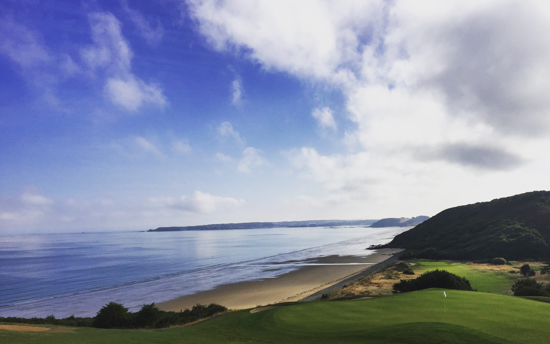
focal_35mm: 31
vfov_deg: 40.5
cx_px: 273
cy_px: 196
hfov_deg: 61.2
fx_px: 465
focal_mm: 4.15
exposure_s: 1/4405
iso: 32
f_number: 2.2
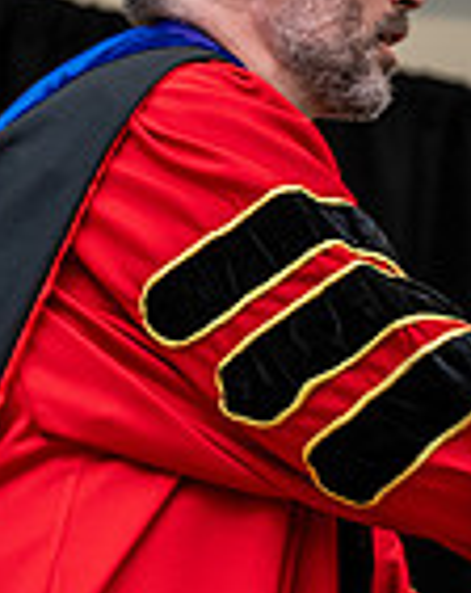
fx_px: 5968
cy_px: 397
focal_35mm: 341
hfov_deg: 4.4
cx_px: 1030
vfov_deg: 5.7
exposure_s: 1/200
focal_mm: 88
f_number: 3.5
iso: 1600
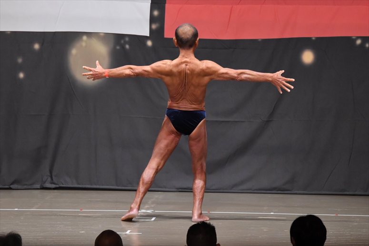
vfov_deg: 6.1
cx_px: 184
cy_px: 123
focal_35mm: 225
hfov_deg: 9.2
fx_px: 2305
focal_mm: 150
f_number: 5.6
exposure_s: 1/400
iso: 6400
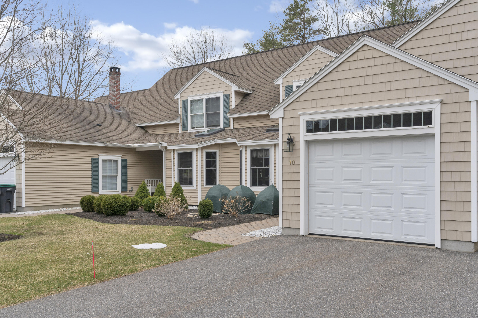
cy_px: 159
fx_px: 438
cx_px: 239
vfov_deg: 40.0
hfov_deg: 57.2
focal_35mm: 33
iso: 800
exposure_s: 1/500
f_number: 8
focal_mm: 33
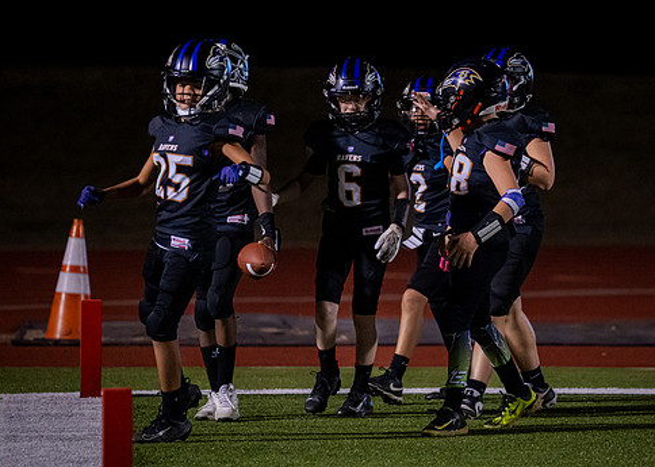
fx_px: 6562
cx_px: 454
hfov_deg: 5.7
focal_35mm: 353
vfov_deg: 4.1
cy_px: 220
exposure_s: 1/1000
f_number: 2.8
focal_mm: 200
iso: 2500
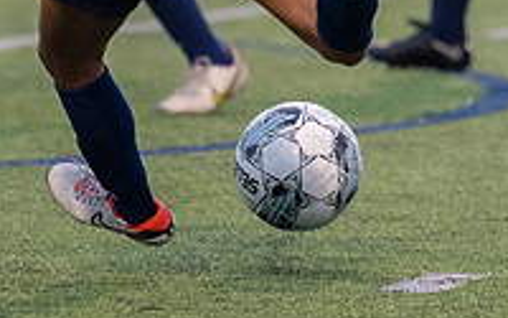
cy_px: -168
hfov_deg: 2.1
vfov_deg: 1.3
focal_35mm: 1022
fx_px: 14149
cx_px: 94
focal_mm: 239
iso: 2500
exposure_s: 1/1000
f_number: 4
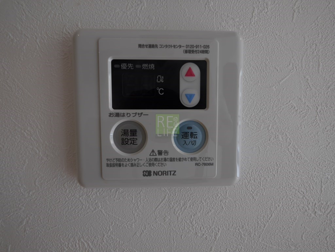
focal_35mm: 16
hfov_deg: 94.5
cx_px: 168
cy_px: 126
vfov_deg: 78.1
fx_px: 155
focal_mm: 8
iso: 160
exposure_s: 1/60
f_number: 4
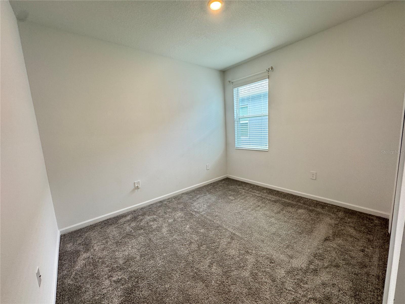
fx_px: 164
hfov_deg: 102.1
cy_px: 152
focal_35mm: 14
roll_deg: +3.1
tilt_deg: -8.7
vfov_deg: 85.7
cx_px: 202
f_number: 2.2
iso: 160
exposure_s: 1/60
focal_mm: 2.22
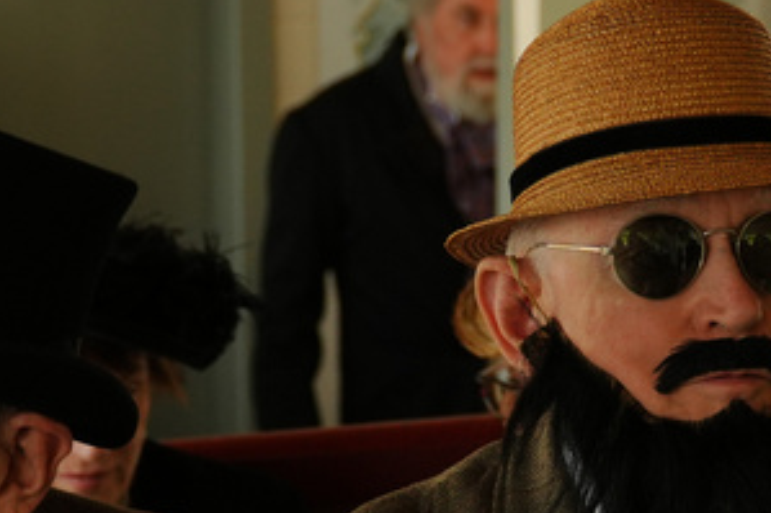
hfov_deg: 9.5
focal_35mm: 216
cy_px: 410
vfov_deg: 6.3
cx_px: 585
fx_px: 4623
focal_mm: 42
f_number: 4
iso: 320
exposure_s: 1/100
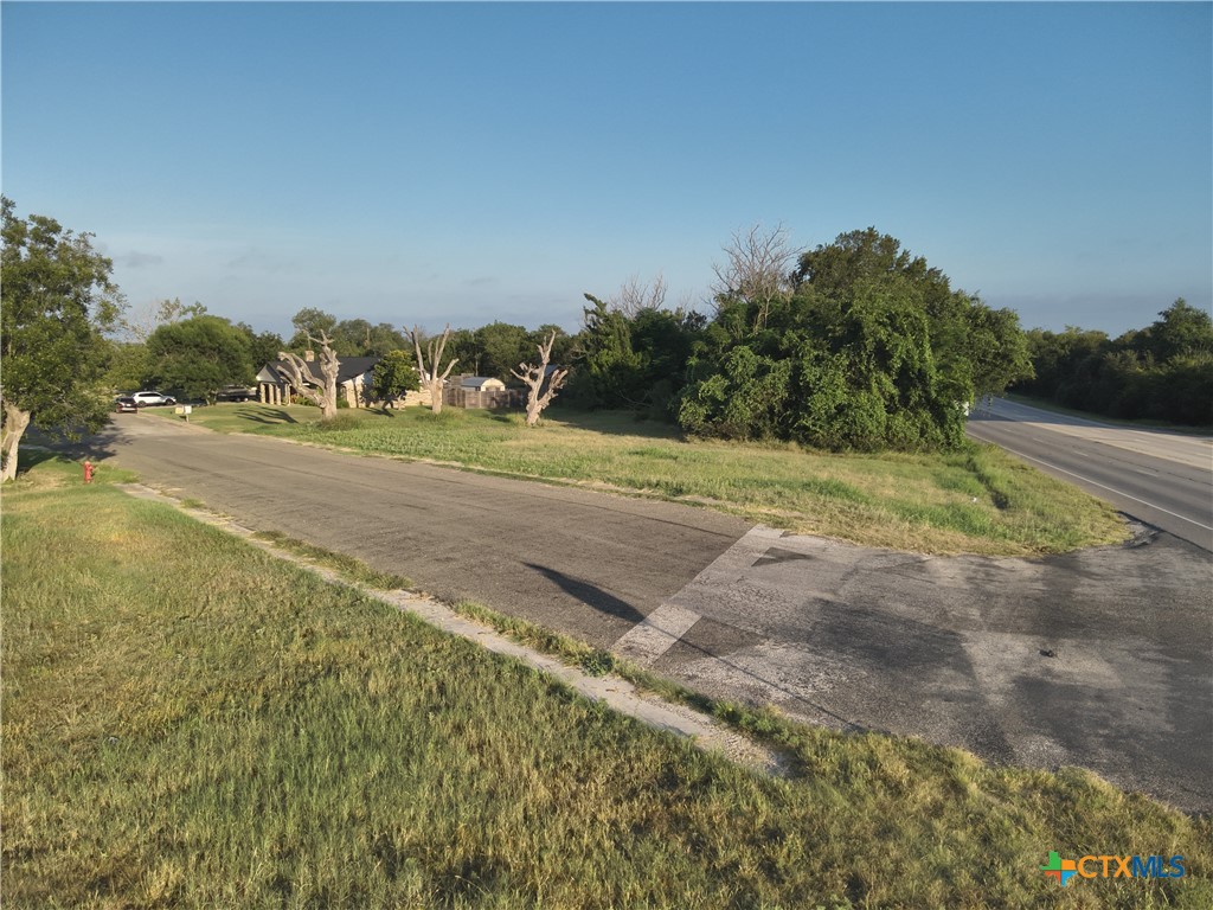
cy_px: 455
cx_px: 606
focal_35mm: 24
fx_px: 841
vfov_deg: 56.8
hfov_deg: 71.6
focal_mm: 4.4
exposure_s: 1/640
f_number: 2.8
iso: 100
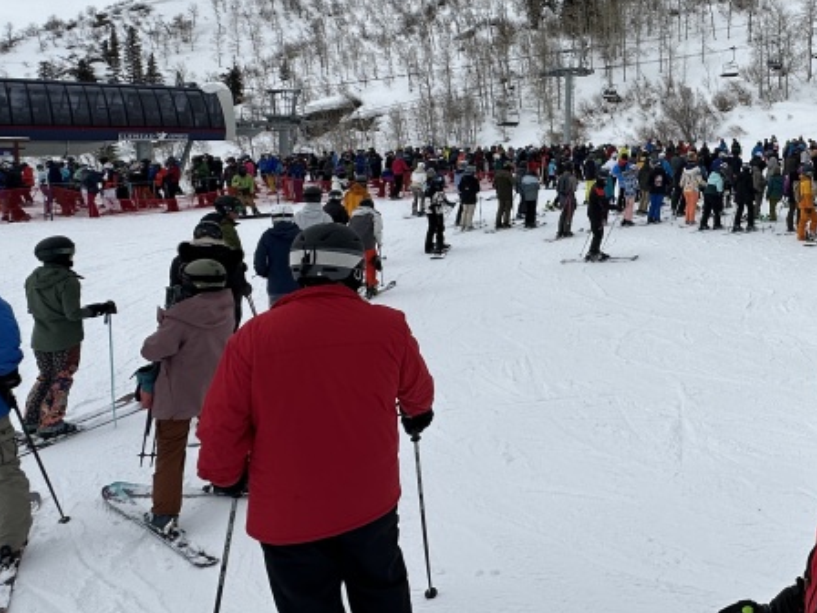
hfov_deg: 52.3
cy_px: 192
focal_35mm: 32
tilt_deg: -4.8
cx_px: 680
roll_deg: -2.4
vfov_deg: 43.4
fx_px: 755
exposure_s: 1/4831
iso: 50
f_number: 2.2
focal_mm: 2.22
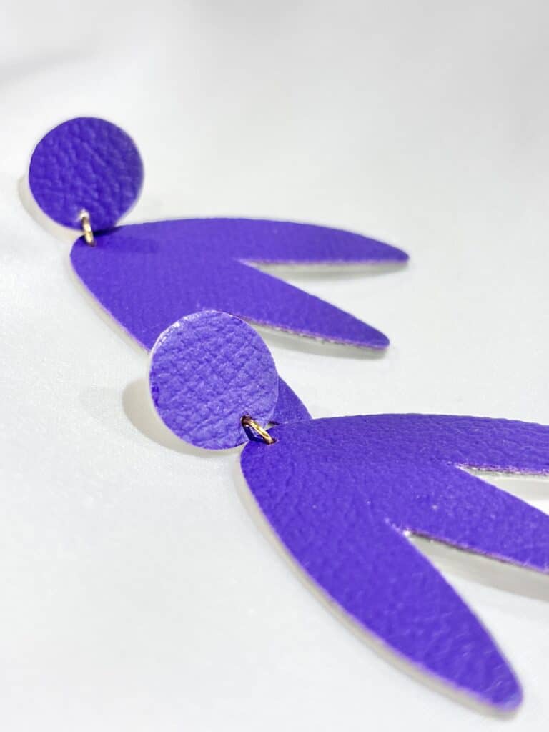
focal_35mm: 52
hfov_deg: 28.0
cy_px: 366
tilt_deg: -25.9
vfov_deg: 36.8
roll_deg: +7.2
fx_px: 1100
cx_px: 274
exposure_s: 1/124
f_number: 1.6
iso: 25
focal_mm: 5.96
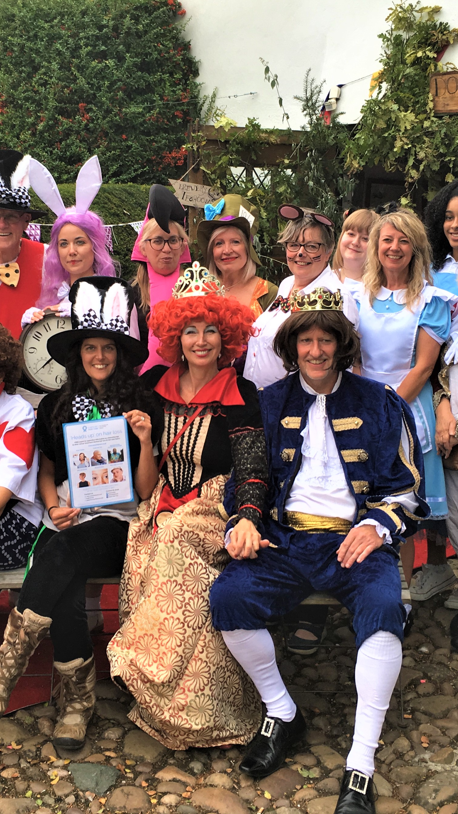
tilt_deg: -7.7
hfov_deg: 27.6
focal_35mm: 43
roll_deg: -1.3
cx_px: 178
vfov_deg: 47.4
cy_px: 403
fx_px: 928
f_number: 2.2
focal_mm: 4.15
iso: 25
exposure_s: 1/153
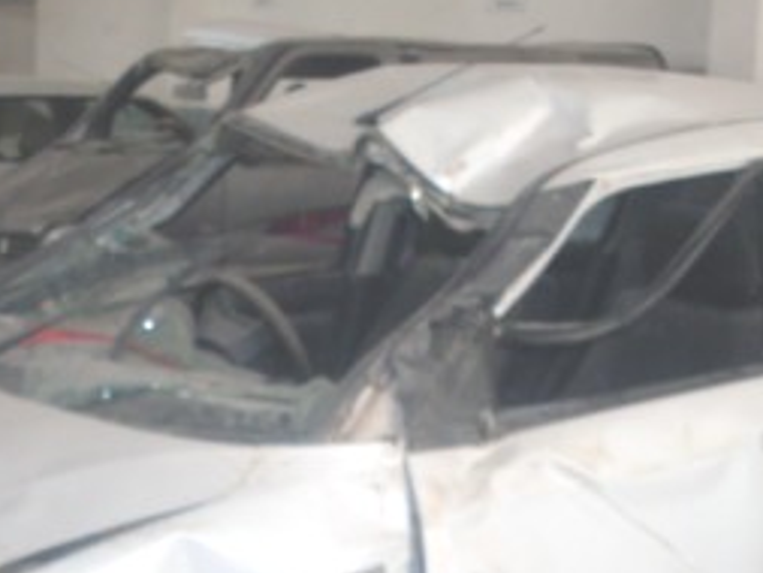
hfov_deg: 27.0
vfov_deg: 20.1
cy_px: 507
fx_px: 1588
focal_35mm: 72
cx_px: 404
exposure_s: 1/45
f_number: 2.8
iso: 100
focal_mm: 6.3
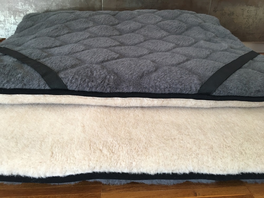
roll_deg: -1.0
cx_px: 132
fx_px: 221
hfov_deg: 61.7
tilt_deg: -25.4
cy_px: 99
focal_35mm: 29
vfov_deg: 48.2
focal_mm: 4.15
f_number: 2.2
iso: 80
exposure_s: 1/33
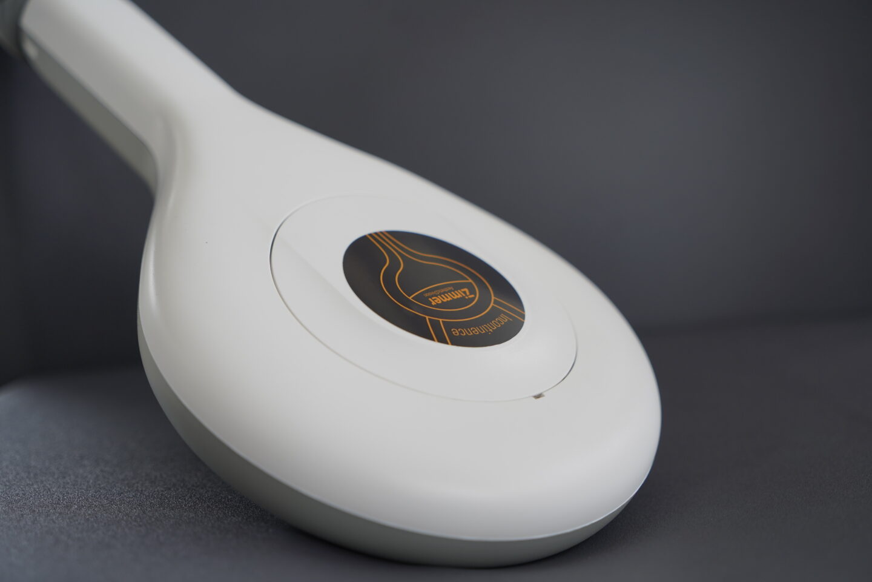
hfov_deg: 40.3
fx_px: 1187
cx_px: 436
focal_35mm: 49
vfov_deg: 27.5
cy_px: 291
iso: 200
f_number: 4
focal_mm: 49
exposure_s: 1/60
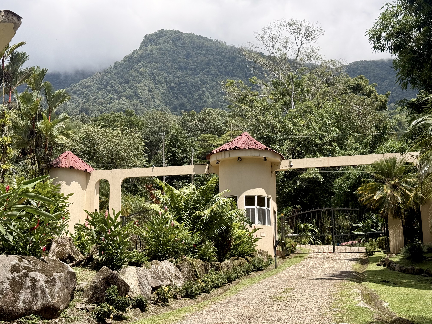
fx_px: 599
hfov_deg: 39.7
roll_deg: +0.4
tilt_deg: +10.5
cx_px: 216
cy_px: 162
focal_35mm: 48
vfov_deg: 30.3
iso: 100
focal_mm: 6.76
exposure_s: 1/3891
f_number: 1.78
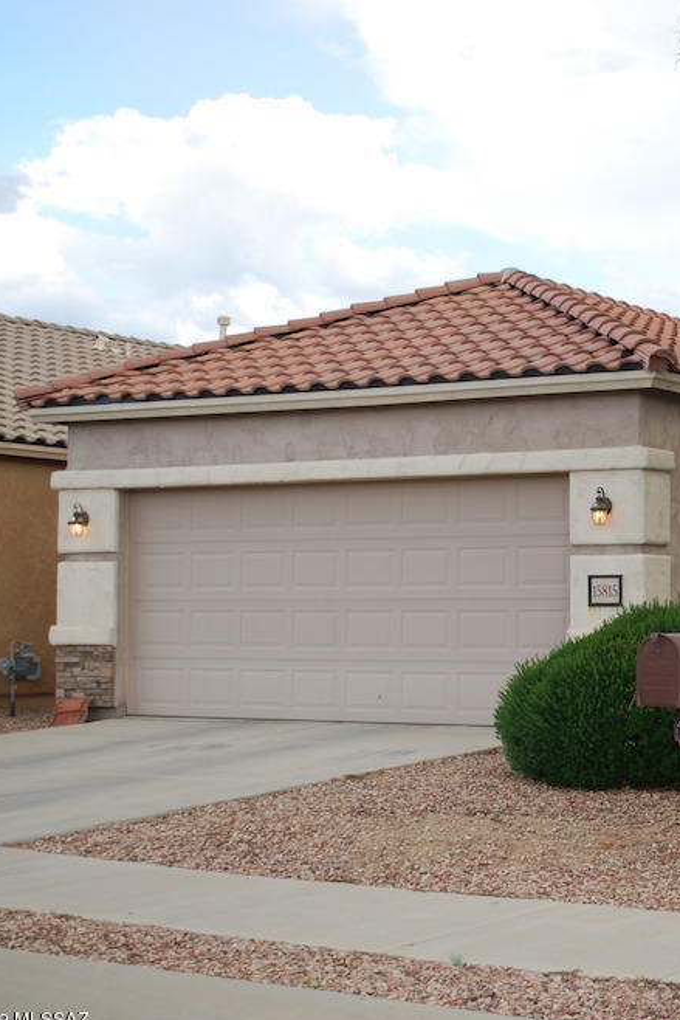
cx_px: 736
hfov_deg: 19.3
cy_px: 529
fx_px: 1919
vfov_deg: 29.7
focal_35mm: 68
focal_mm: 29
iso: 100
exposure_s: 1/125
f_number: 4.8
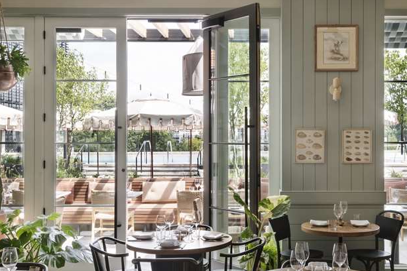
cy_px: 138
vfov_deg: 27.0
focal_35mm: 50
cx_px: 263
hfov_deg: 39.3
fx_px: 565
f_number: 10
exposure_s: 1/10
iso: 200
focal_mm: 30
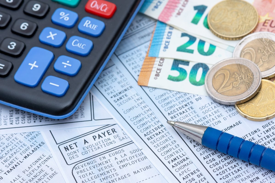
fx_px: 974
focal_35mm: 128
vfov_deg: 10.8
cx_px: 138
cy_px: 92
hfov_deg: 16.1
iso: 100
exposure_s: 1/60
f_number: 11
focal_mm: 85
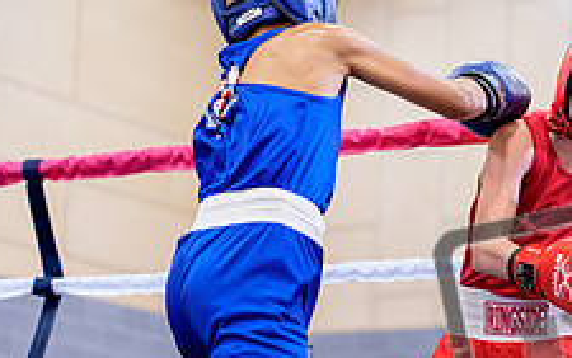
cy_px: 274
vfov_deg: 8.5
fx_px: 2402
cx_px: 516
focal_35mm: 154
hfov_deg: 13.5
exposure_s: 1/1000
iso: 3200
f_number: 2
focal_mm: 50
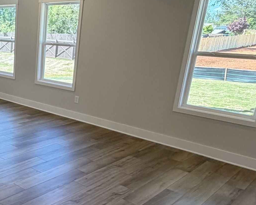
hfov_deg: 39.7
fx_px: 311
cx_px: 3
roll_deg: -0.5
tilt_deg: -16.6
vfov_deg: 36.3
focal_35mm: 41
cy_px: 129
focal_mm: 2.22
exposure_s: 1/120
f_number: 2.2
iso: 160
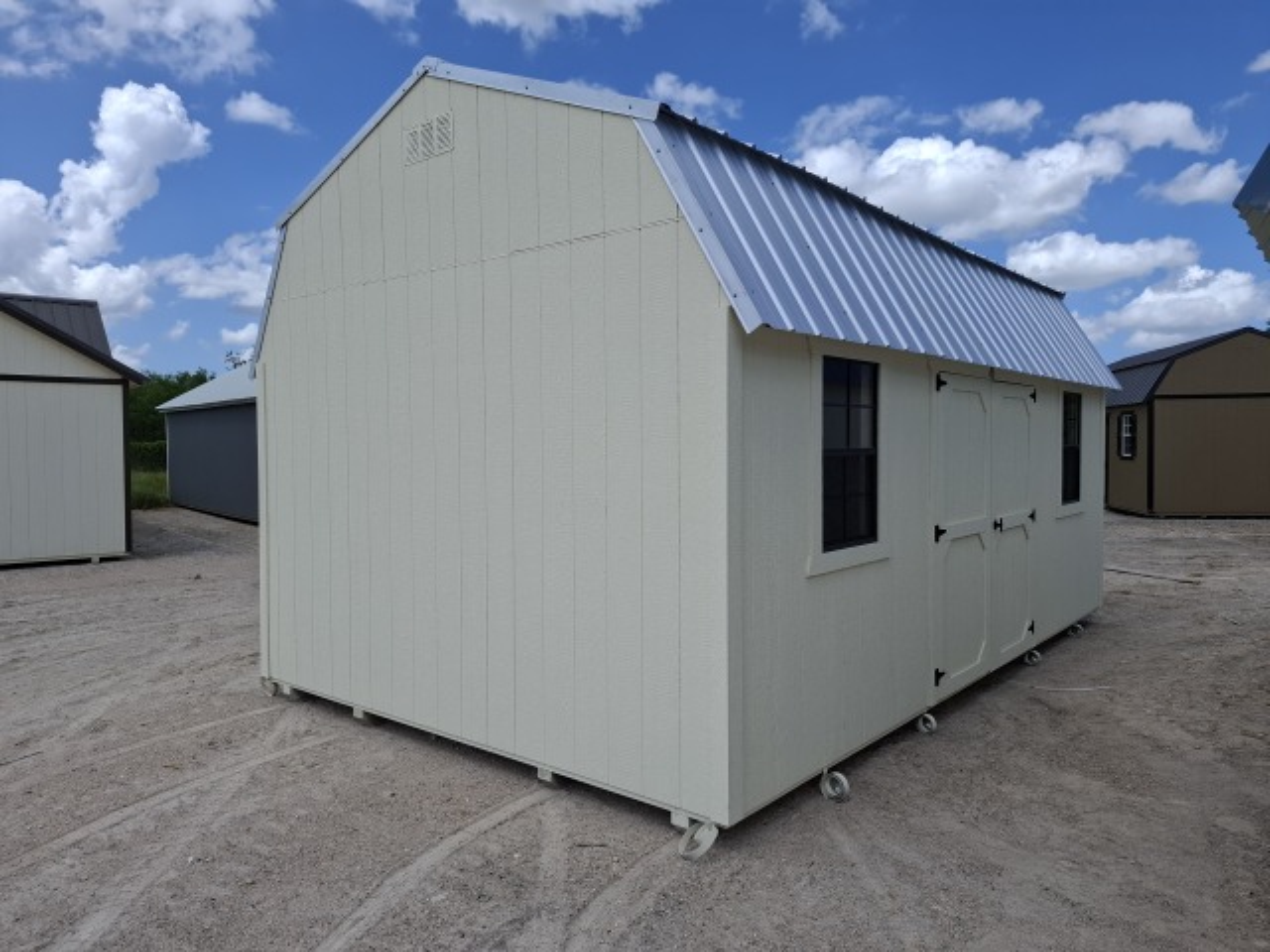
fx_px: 844
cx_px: 635
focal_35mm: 23
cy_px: 476
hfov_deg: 73.9
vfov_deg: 58.9
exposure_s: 1/2000
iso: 50
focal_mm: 5.54
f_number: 1.8
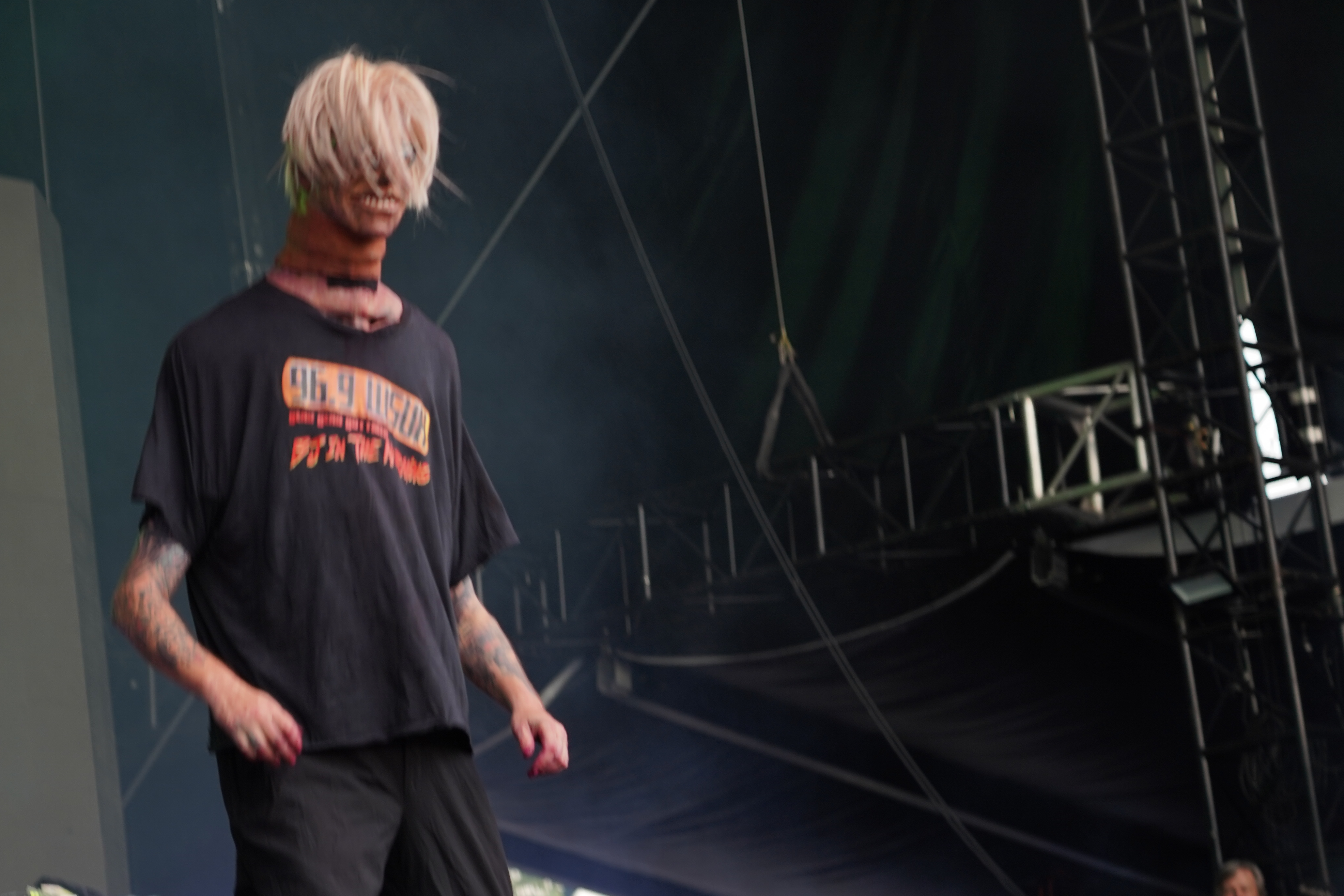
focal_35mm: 118
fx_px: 4405
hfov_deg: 17.3
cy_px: 467
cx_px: 540
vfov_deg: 11.6
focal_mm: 81
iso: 200
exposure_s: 1/100
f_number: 4
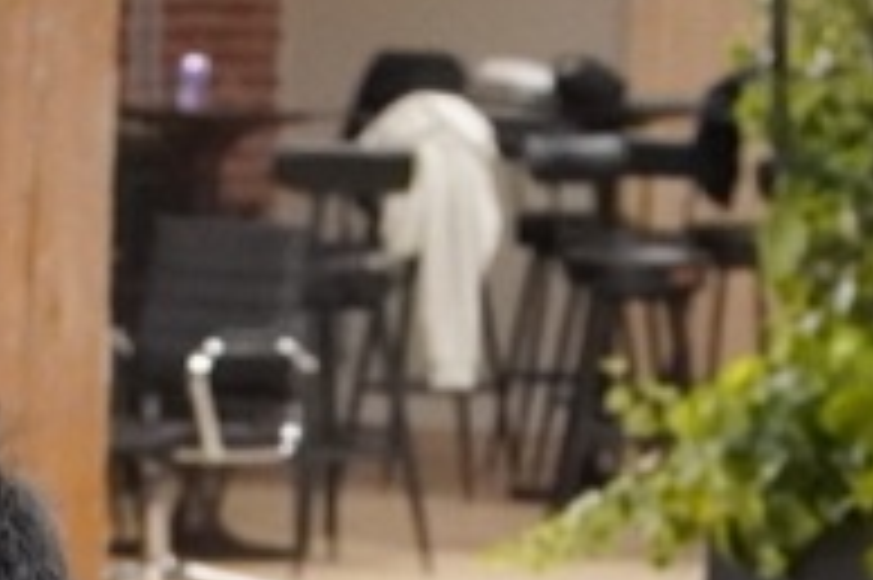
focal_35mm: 249
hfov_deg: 8.3
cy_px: 1356
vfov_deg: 5.4
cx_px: 441
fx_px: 6023
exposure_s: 1/160
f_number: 4
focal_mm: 23
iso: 4000
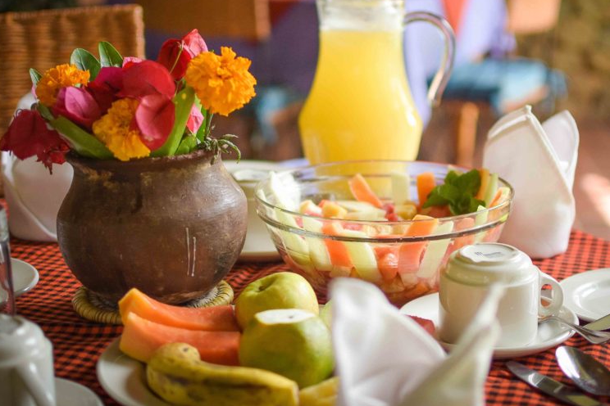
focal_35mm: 73
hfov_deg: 27.8
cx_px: 335
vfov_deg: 18.7
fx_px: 1232
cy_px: 166
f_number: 1.8
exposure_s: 1/1600
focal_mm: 35
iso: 500
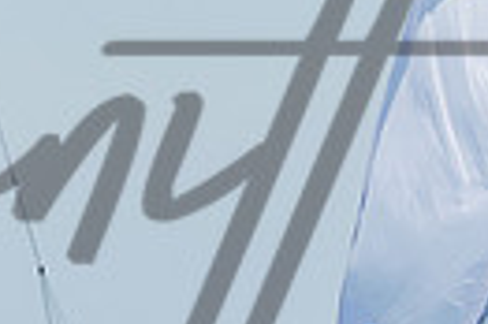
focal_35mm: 466
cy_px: 136
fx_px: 6309
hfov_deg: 4.4
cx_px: -112
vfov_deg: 2.9
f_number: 8
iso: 400
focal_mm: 70
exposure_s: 1/1250
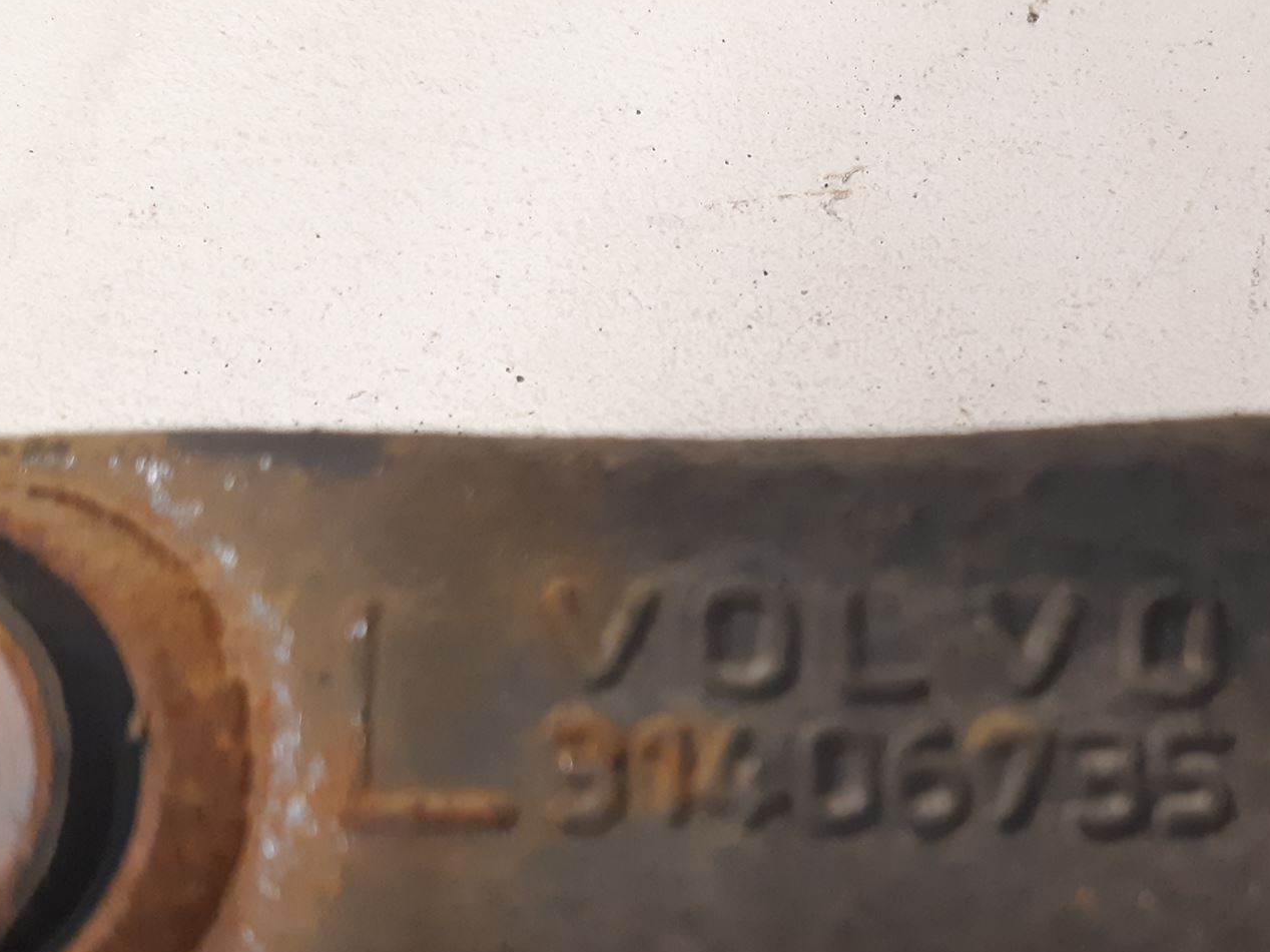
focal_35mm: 42
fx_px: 1541
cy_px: 743
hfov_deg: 43.9
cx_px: 882
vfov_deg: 33.5
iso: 200
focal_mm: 3.93
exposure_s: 1/33
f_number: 1.7
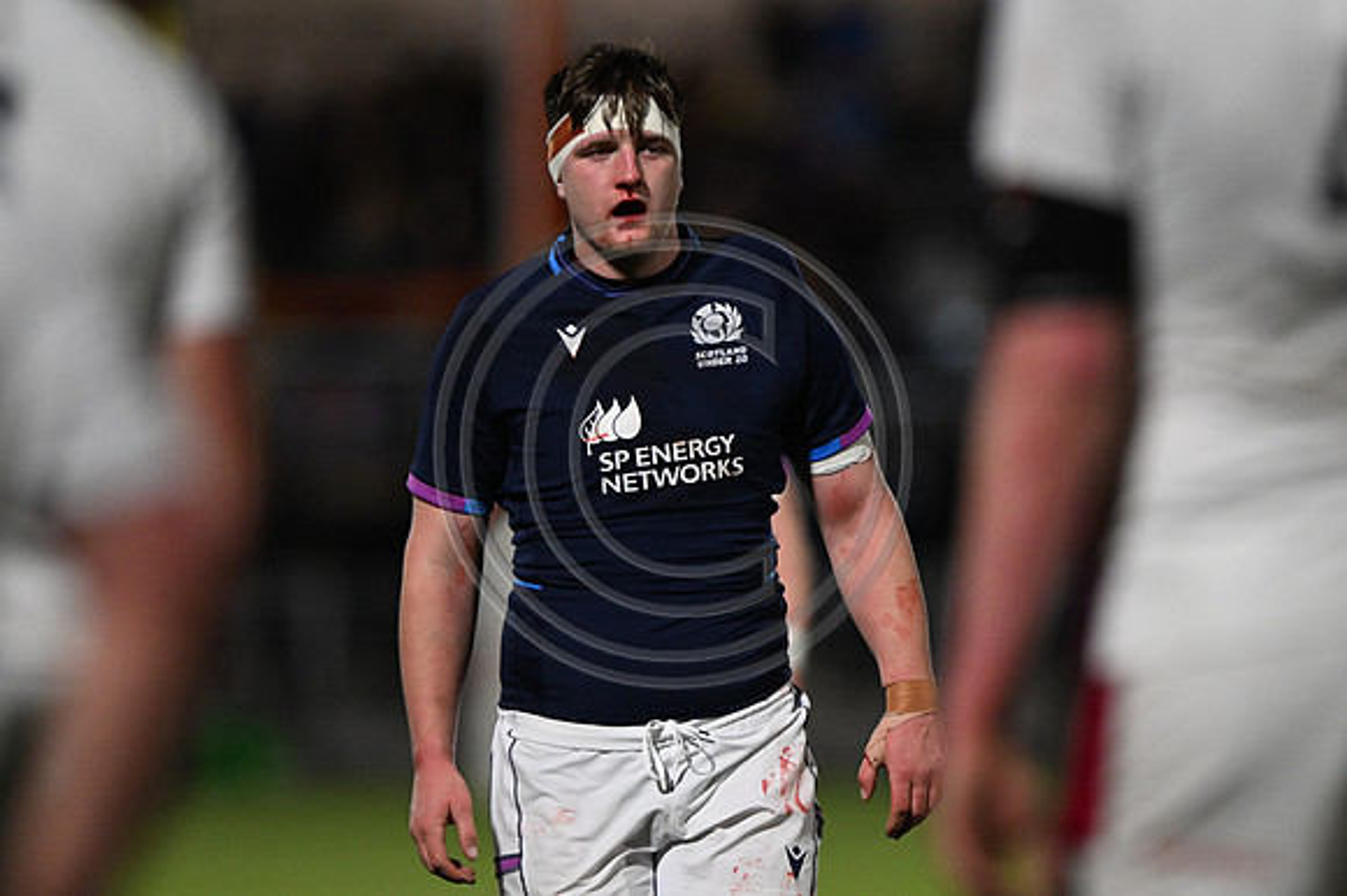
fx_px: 14958
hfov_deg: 5.2
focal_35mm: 400
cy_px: 448
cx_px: 674
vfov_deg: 3.4
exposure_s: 1/2500
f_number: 3.5
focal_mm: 400
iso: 5000
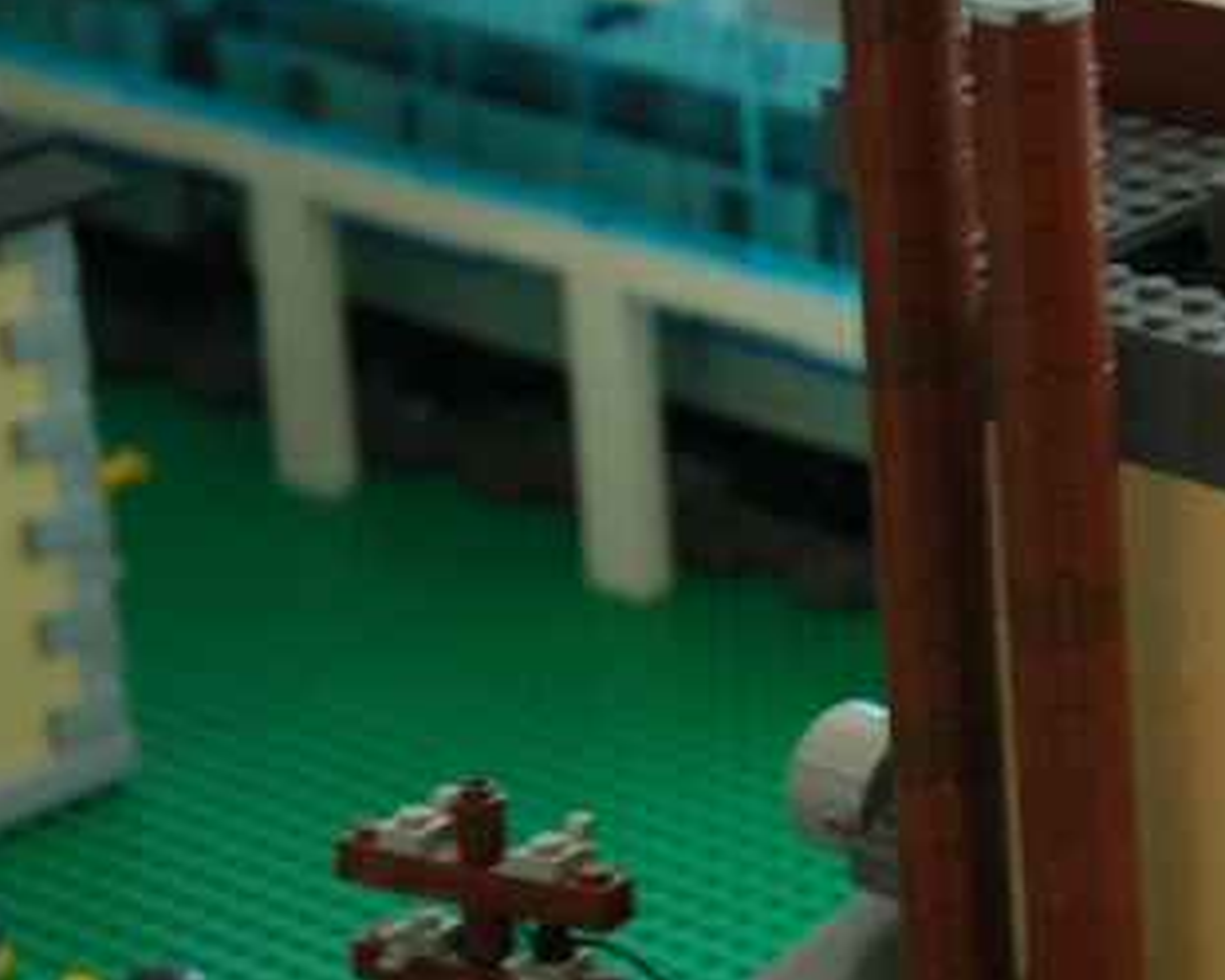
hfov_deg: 10.6
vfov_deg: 8.5
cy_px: 710
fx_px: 6564
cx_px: 1213
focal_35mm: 181
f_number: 4.5
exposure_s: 1/13
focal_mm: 50
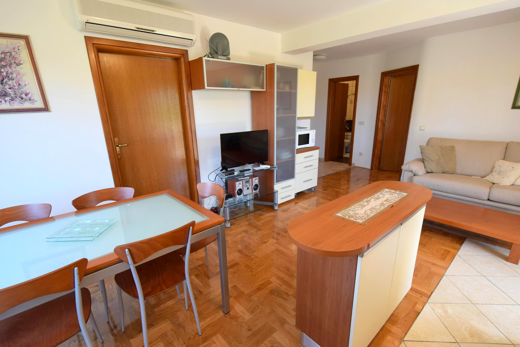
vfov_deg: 77.3
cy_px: 174
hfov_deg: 100.4
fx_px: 217
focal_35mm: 15
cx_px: 260
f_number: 4.5
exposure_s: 1/80
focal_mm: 10
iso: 400
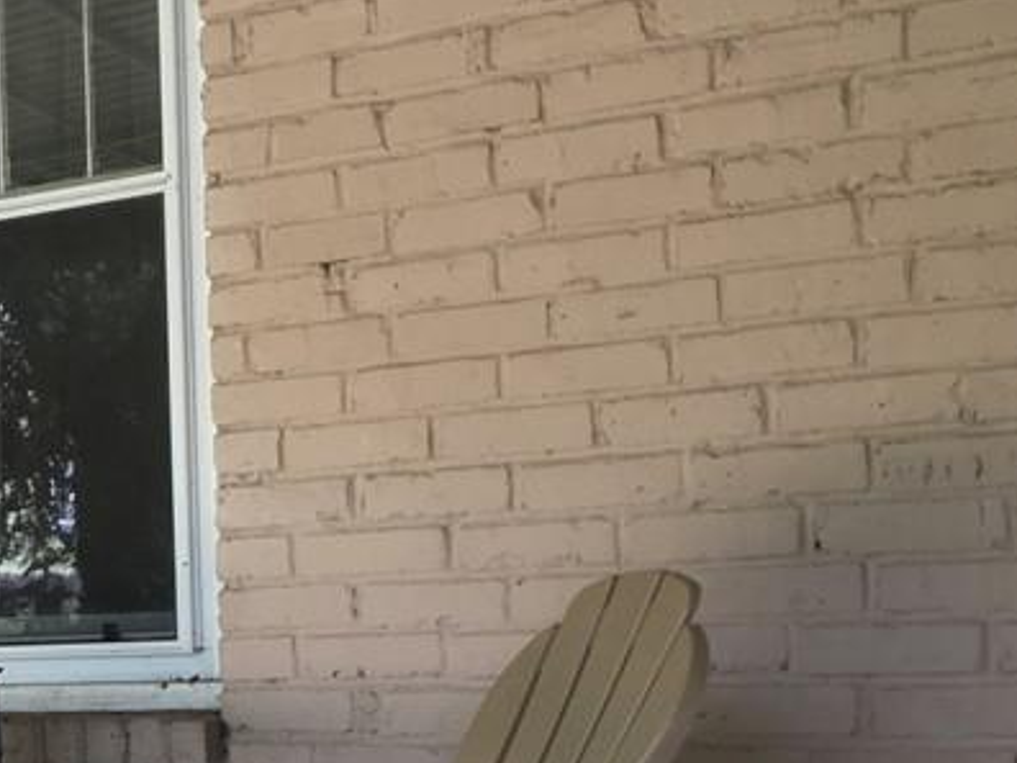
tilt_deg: +1.9
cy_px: 547
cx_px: -54
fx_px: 2203
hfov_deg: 24.5
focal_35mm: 75
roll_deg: +2.1
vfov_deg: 19.5
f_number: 2.2
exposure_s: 1/60
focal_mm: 4.15
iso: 25
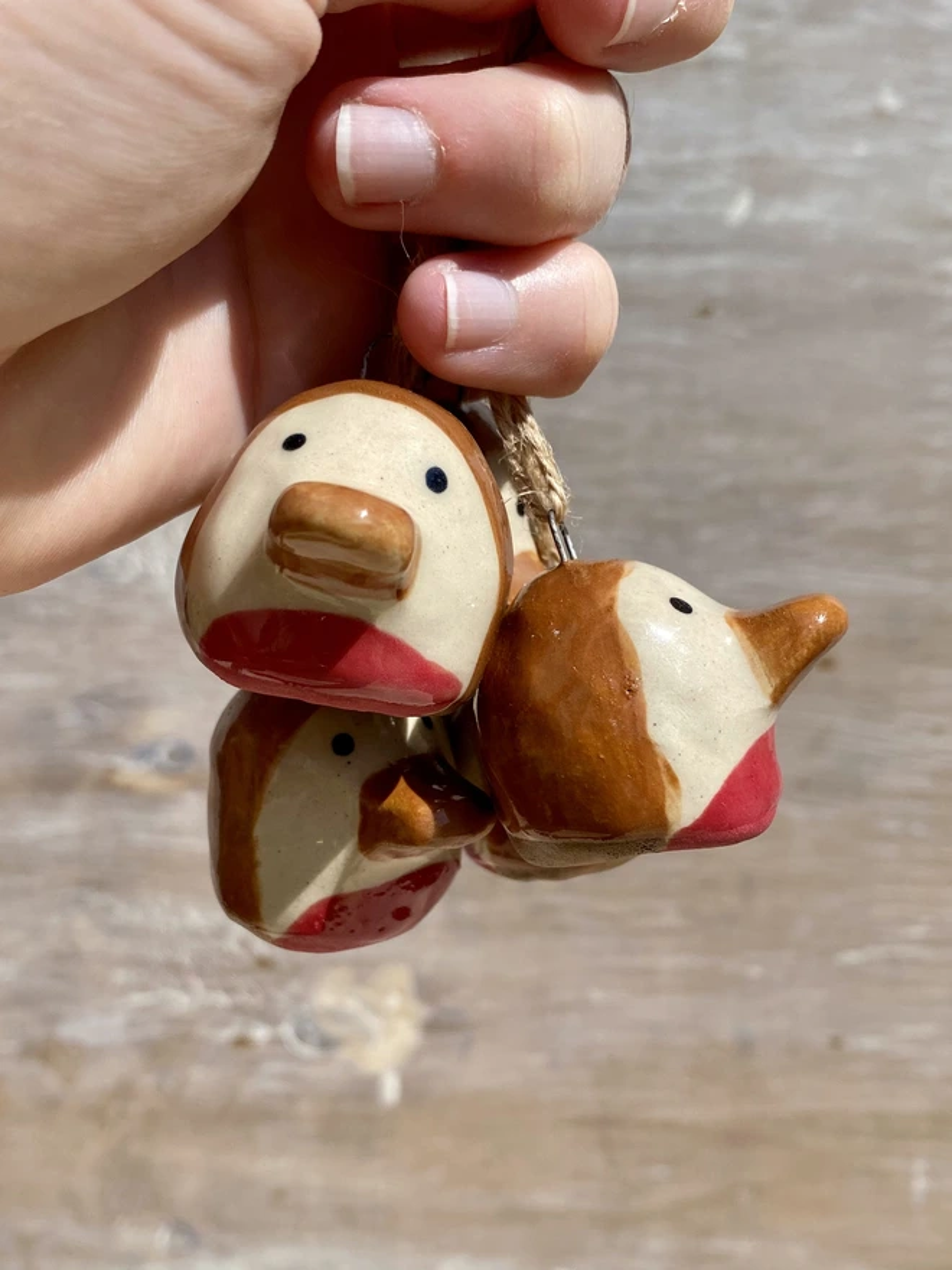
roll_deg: +1.5
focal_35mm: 26
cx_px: 476
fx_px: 953
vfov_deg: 67.3
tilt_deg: -21.0
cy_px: 635
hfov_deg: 53.1
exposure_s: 1/4274
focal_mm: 4.25
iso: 32
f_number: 1.8
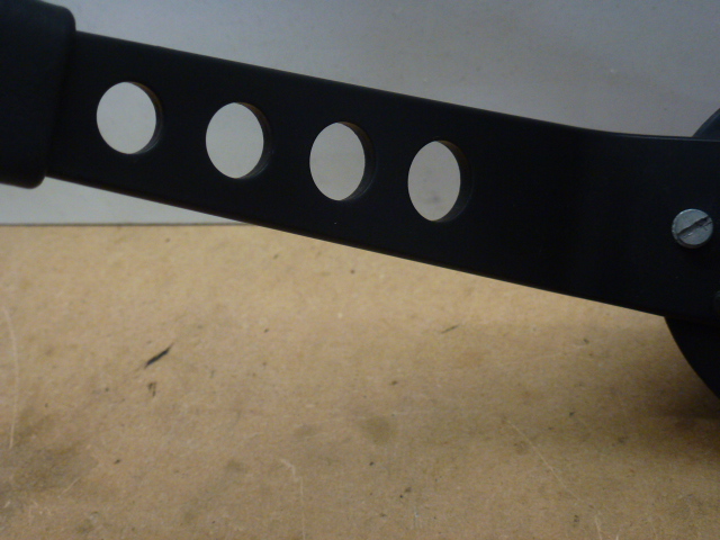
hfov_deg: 42.1
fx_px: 936
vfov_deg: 32.2
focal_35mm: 45
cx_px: 360
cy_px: 270
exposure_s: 1/80
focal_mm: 8
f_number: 4
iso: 320
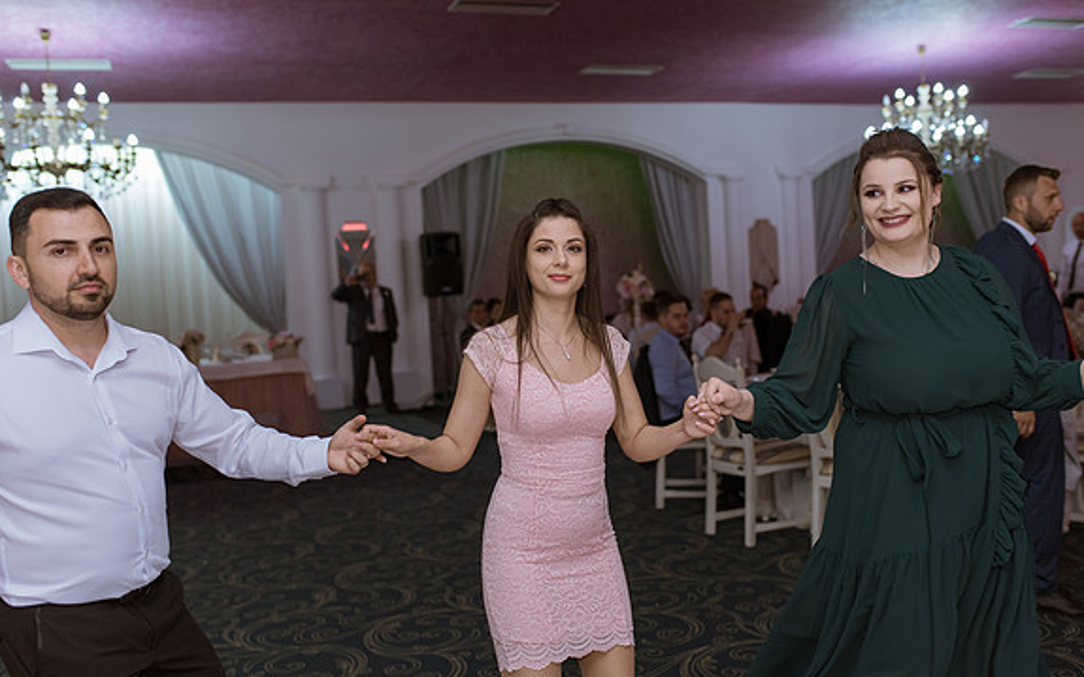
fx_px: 1063
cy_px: 335
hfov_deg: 54.0
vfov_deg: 35.3
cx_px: 539
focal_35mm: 36
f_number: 2.2
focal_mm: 35
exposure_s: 1/200
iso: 800
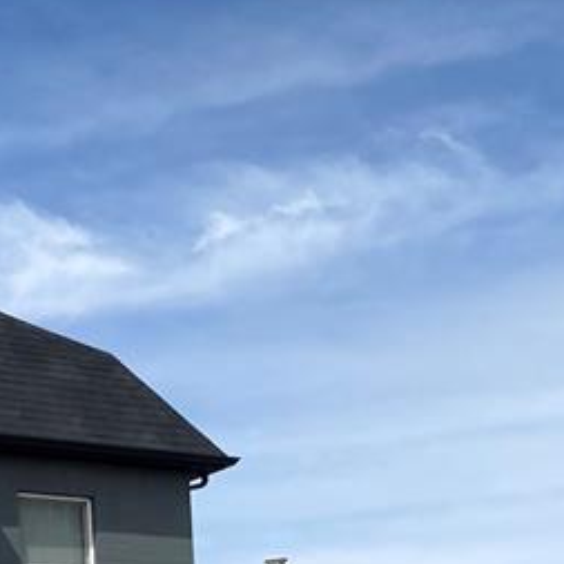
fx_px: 1714
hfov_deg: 18.7
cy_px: 720
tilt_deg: +3.7
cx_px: 227
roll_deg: +2.5
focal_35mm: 93
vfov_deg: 17.6
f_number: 1.8
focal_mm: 4.25
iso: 32
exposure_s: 1/3846
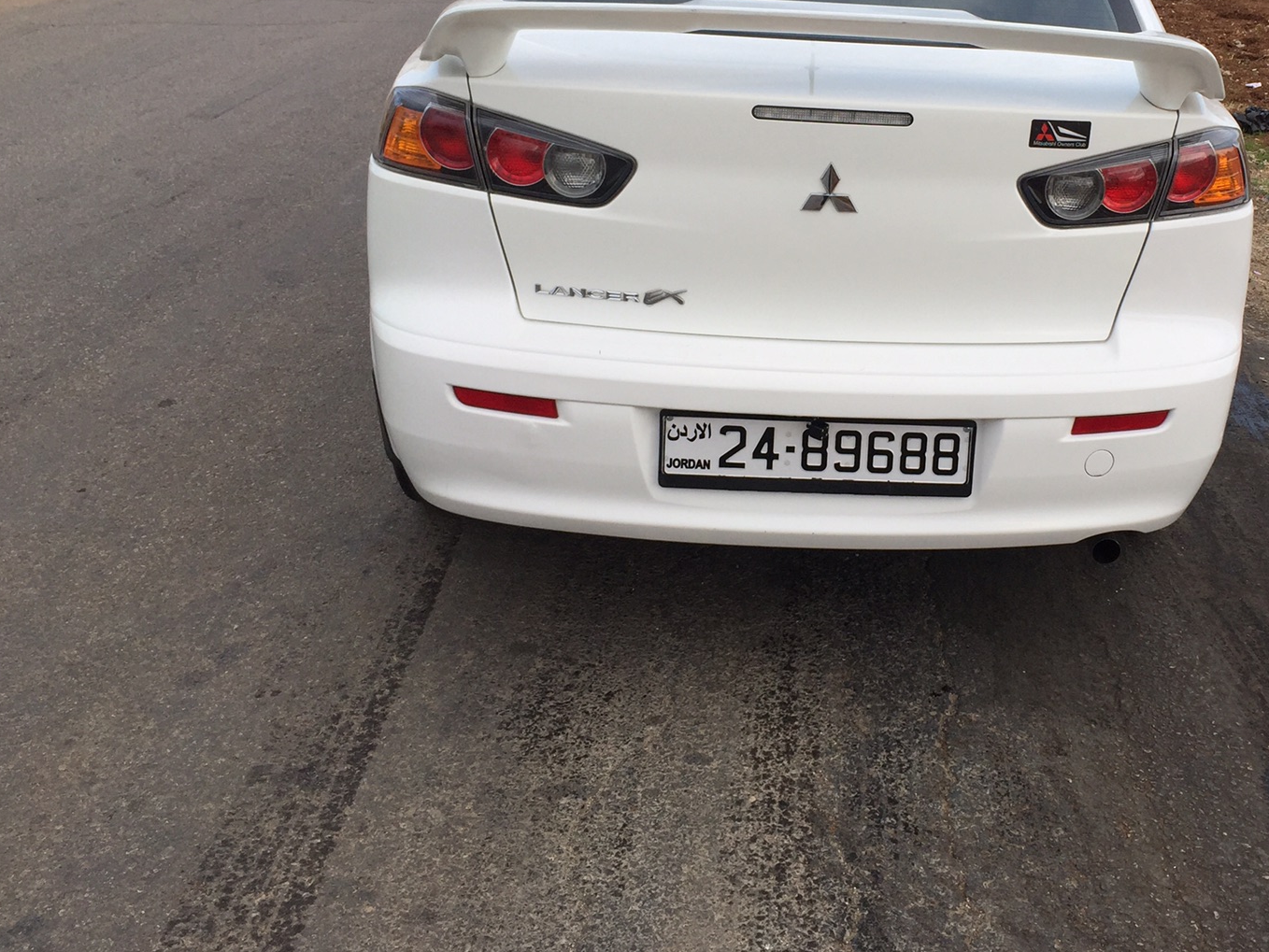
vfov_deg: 34.8
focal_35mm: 41
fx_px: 1503
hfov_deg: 44.9
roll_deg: -2.1
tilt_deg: -20.0
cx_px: 872
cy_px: 319
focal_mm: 4.15
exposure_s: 1/942
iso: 32
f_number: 2.2
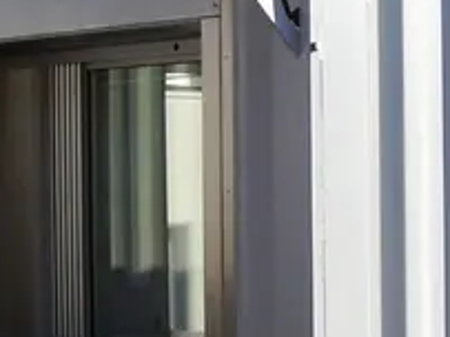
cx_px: 357
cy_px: 219
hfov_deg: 14.4
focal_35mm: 136
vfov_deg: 10.9
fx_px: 1767
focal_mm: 6
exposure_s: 1/500
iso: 80
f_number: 4.8
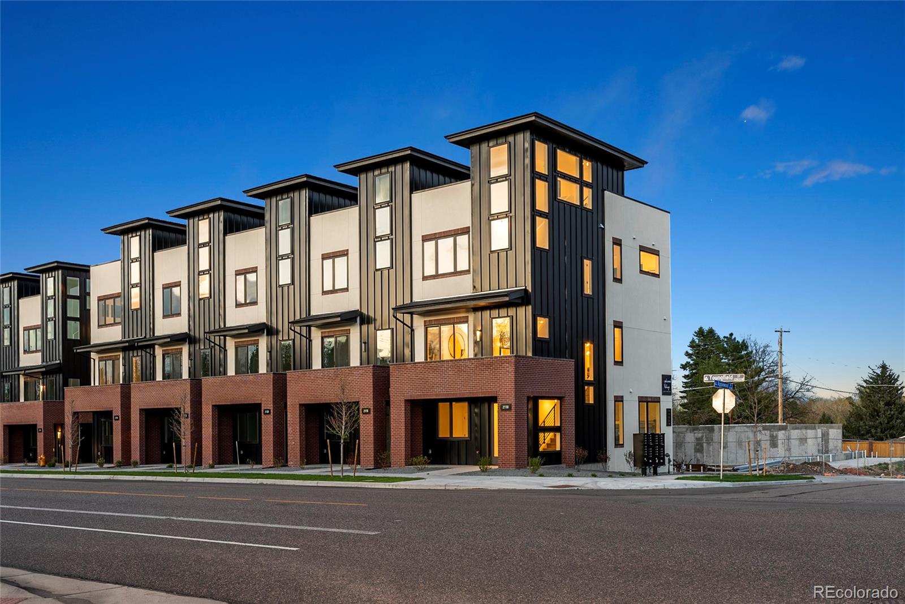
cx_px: 452
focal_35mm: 36
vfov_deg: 36.9
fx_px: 905
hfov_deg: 53.1
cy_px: 302
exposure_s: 1.3
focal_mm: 24
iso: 100
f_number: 8
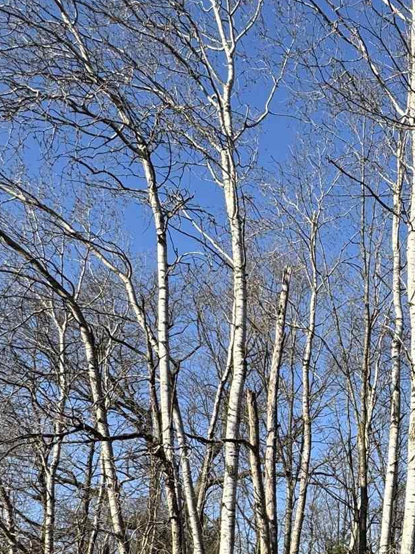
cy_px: 477
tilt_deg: +16.2
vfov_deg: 44.4
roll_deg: +0.7
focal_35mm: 39
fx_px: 624
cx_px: 489
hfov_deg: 31.3
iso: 40
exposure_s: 1/1020
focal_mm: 2.22
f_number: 2.2
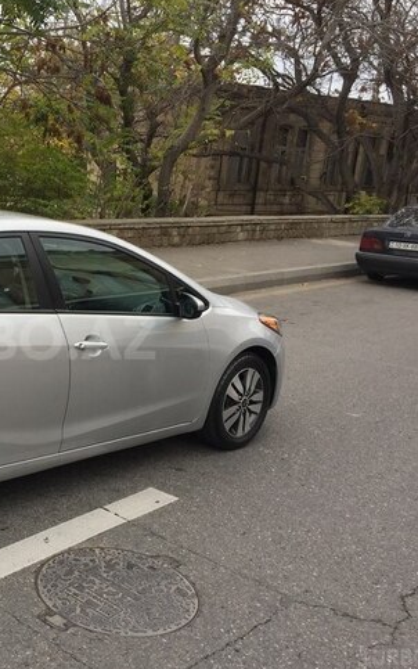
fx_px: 765
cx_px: 14
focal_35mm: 42
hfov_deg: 28.9
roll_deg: -5.9
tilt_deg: -12.8
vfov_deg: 47.2
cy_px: 339
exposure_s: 1/344
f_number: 2.2
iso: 32
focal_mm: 4.15
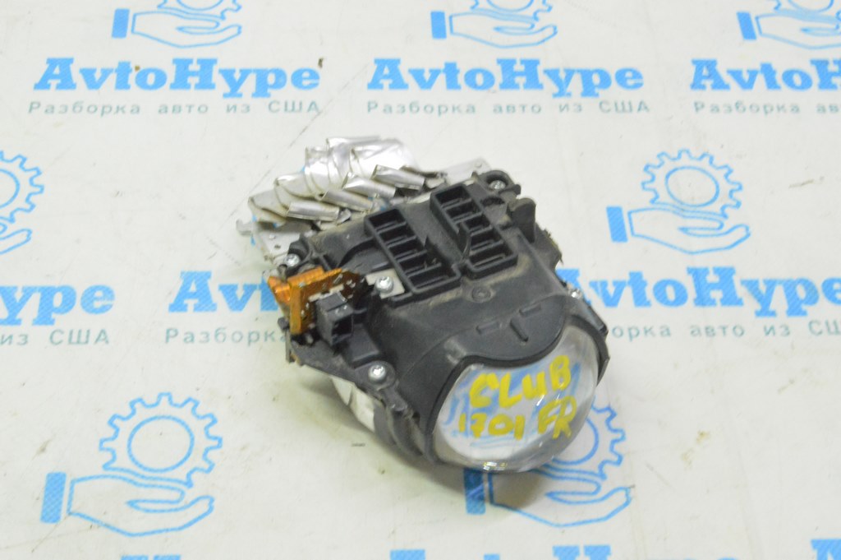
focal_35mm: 57
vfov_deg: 23.7
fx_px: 1330
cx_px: 420
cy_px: 280
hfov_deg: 35.1
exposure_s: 1/20
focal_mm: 38
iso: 6400
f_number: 20
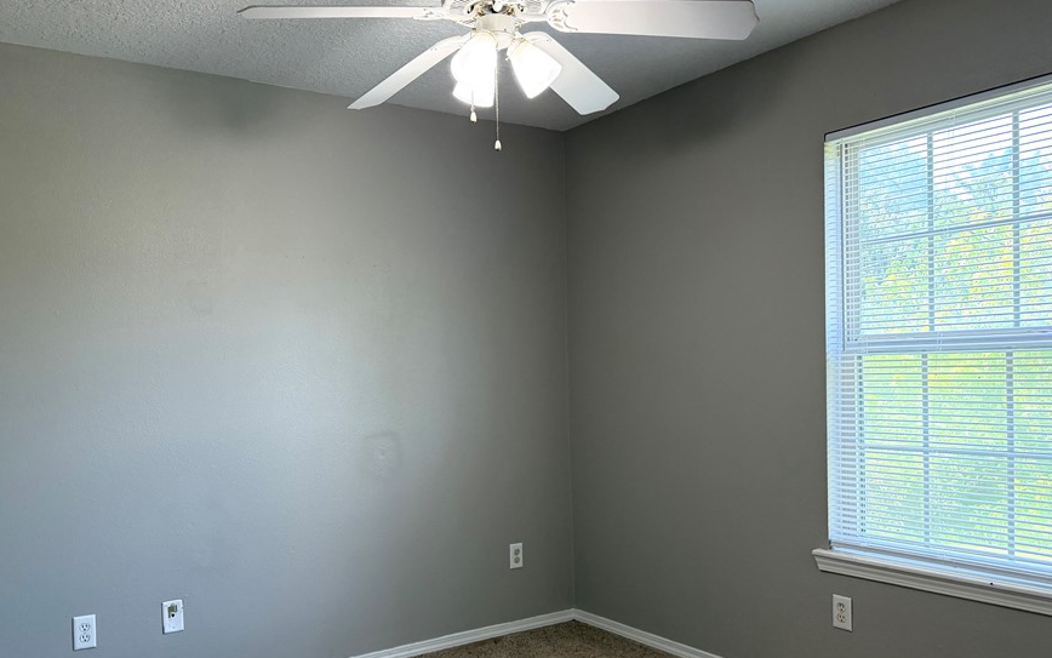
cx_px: 470
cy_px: 411
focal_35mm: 30
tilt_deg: -2.0
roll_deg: +2.1
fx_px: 860
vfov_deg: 41.6
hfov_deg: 62.7
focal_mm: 6.76
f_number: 1.78
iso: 200
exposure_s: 1/142
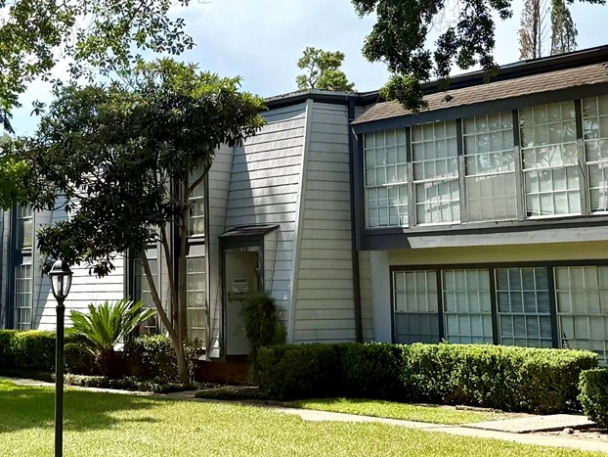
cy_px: 45
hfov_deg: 24.6
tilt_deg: +11.3
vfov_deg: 18.4
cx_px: 209
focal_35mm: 79
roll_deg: +0.5
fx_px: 1388
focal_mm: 6.76
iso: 100
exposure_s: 1/3759
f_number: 1.78
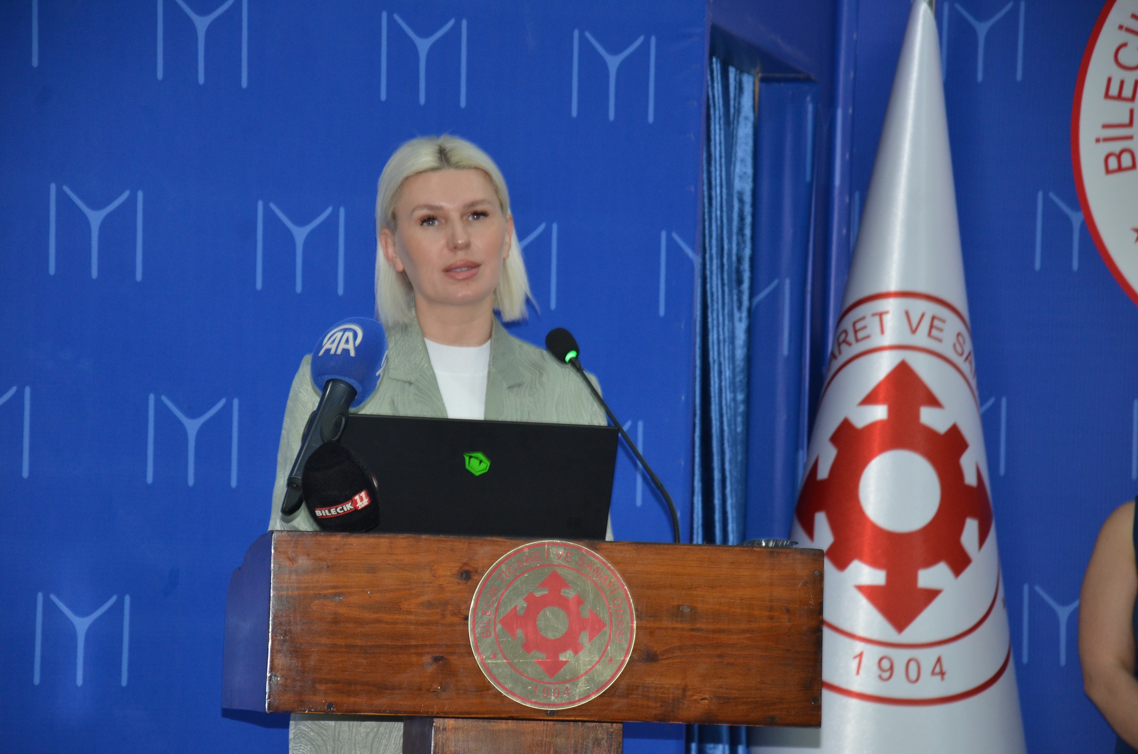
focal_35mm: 158
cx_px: 569
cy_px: 377
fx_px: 4968
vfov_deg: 8.7
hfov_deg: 13.1
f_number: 5.6
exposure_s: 1/60
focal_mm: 105
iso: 800
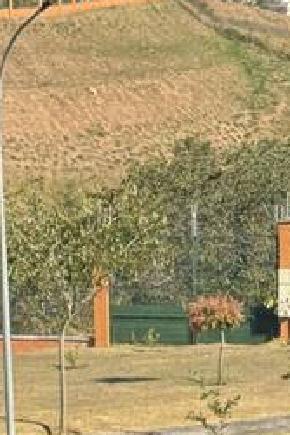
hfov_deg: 6.4
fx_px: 2601
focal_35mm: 215
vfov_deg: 9.3
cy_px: 669
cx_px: 267
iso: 64
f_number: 1.78
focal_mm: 6.76
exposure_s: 1/2513
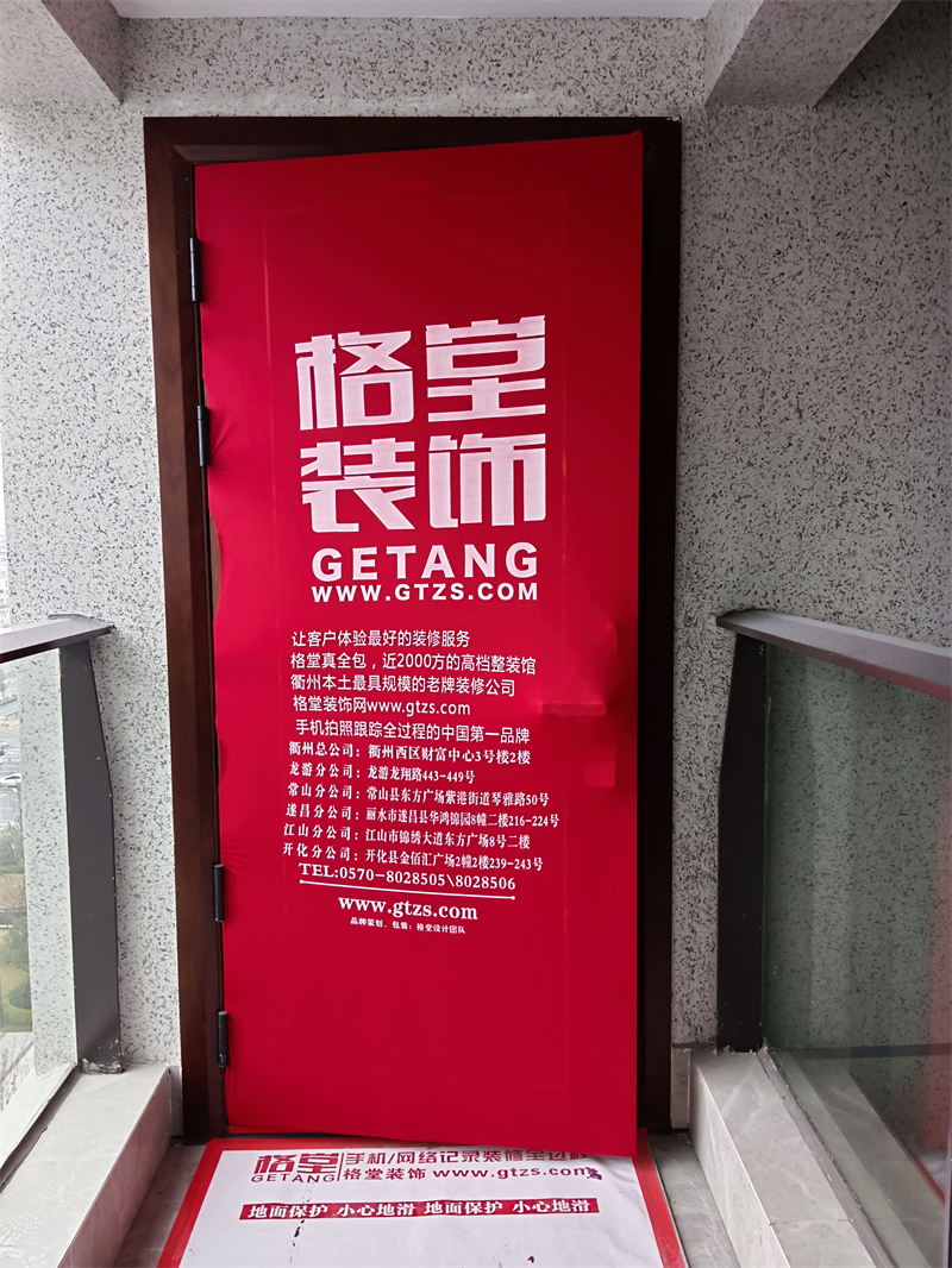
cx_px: 476
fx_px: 953
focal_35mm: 26
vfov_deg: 67.3
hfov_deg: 53.1
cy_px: 634
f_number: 1.8
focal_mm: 3.96
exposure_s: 1/100
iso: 798
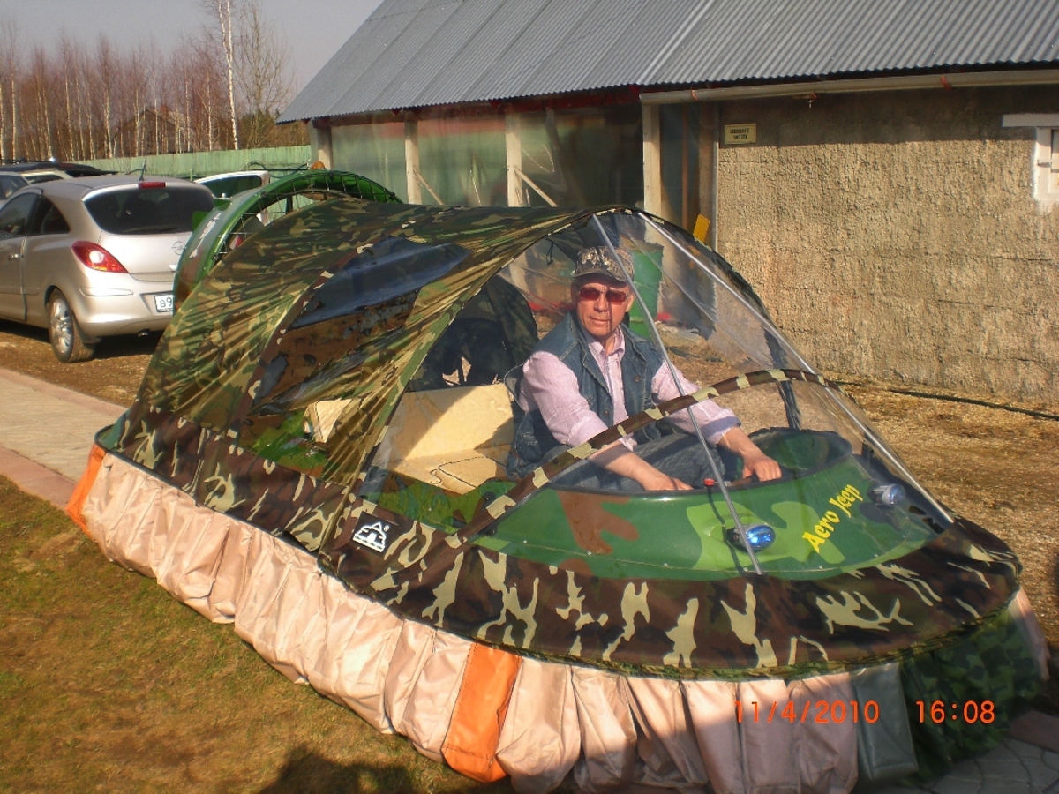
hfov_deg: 49.0
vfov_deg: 37.7
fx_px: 1163
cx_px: 530
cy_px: 397
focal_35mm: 38
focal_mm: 6.3
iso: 50
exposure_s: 1/500
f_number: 4.4
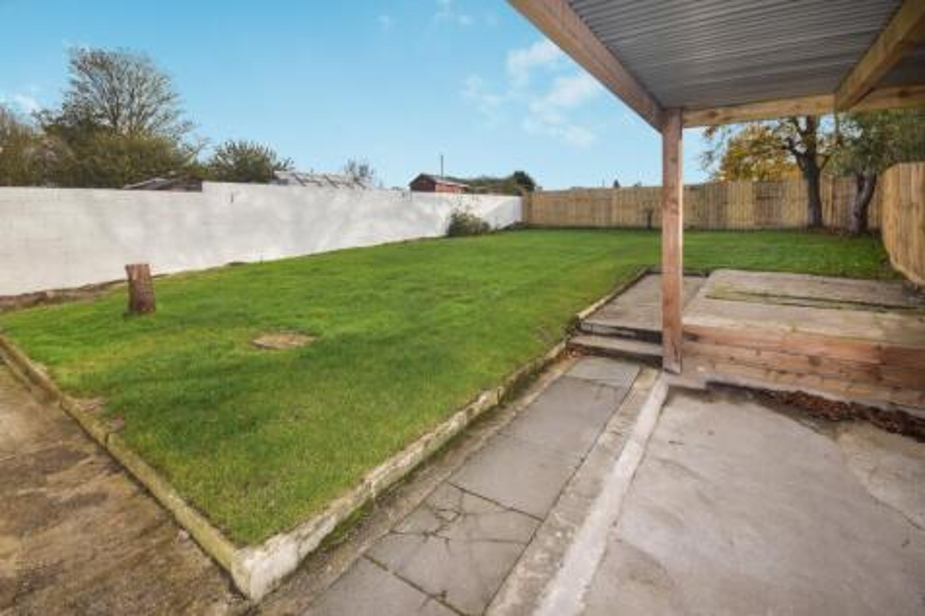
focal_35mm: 15
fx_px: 385
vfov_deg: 77.3
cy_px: 308
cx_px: 462
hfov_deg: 100.4
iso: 100
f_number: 6.3
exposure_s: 1/160
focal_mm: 10
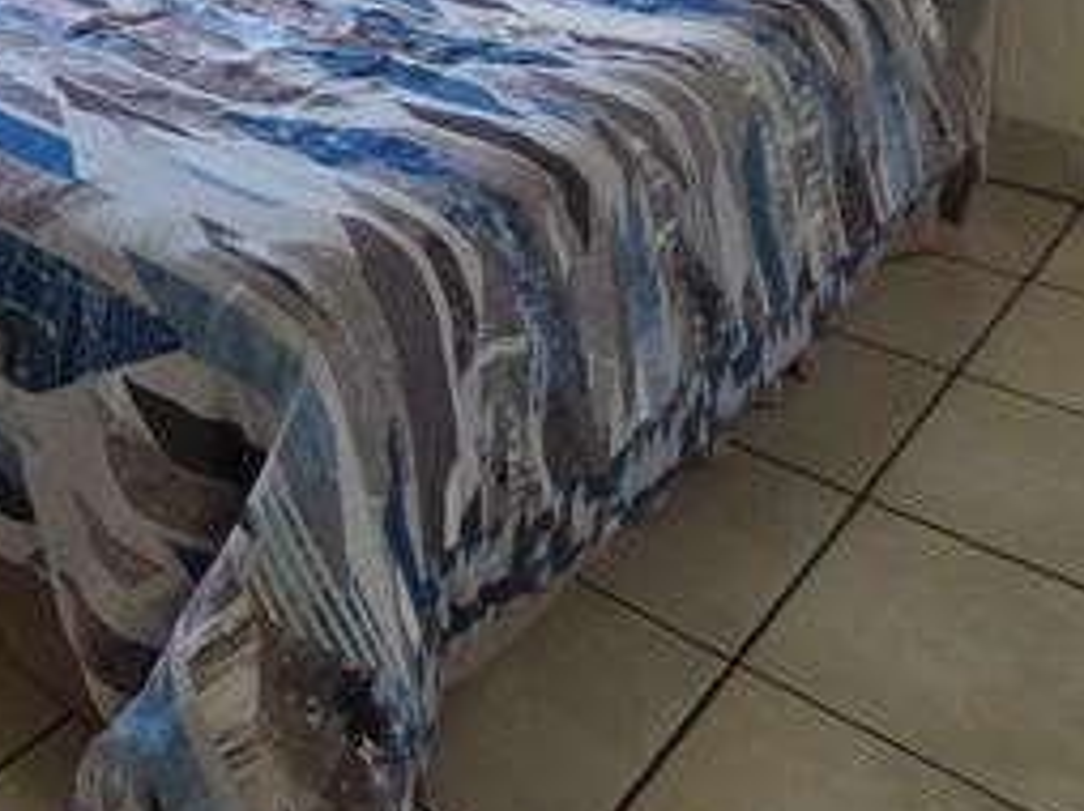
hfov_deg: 38.9
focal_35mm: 41
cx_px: -68
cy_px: -243
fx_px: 1283
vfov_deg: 28.7
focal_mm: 2.2
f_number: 1.9
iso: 40
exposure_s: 1/100
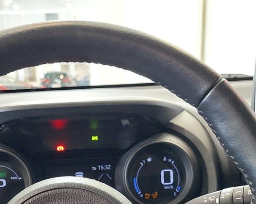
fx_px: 492
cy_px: 248
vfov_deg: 21.7
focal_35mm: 65
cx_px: 90
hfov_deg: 29.0
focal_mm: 5.23
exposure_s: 1/33
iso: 500
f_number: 1.8
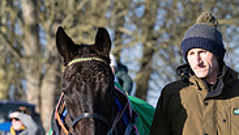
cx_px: 174
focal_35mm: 449
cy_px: 167
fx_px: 2846
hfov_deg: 4.8
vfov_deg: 2.7
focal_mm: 135
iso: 400
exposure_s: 1/1250
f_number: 5
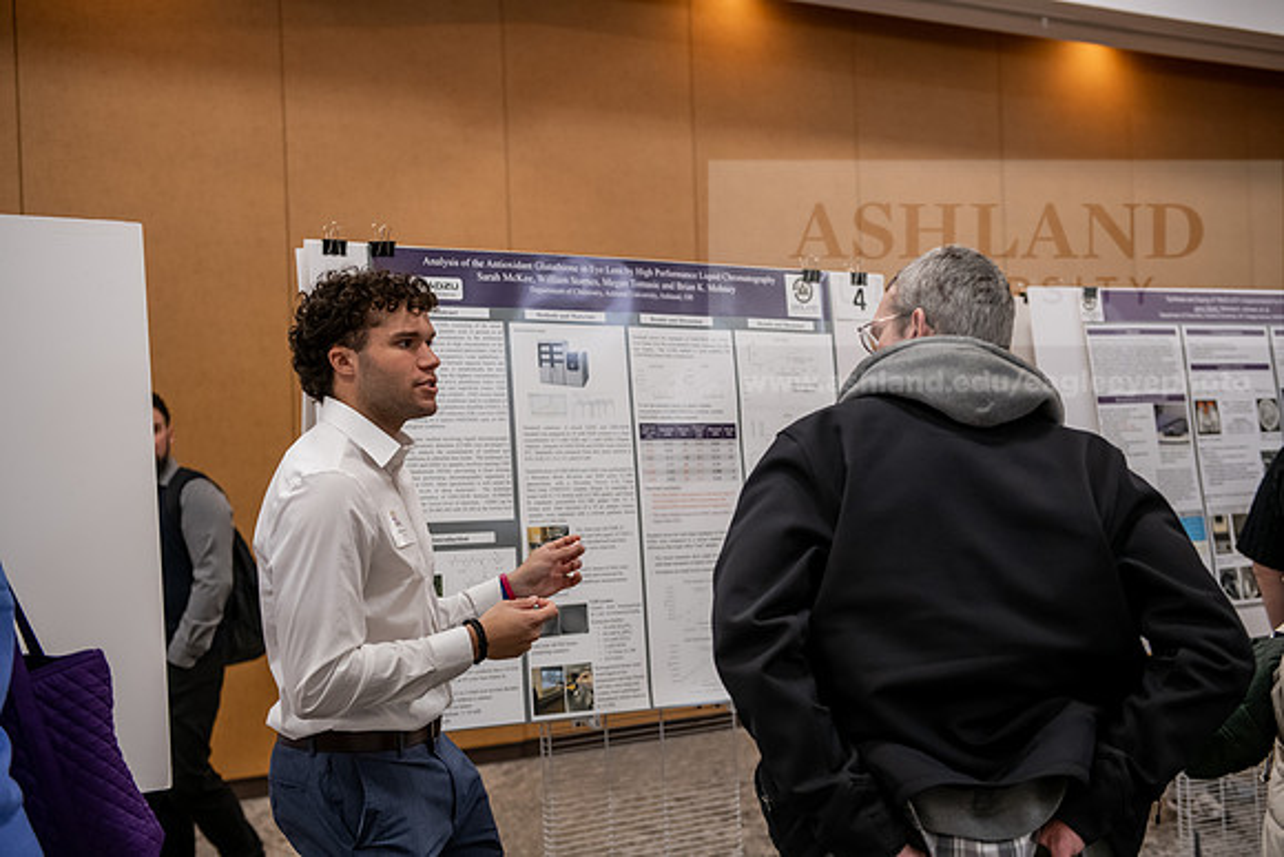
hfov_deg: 41.1
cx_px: 642
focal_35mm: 48
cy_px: 428
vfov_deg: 28.1
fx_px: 1712
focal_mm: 48
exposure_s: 1/160
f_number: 3.2
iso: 2000
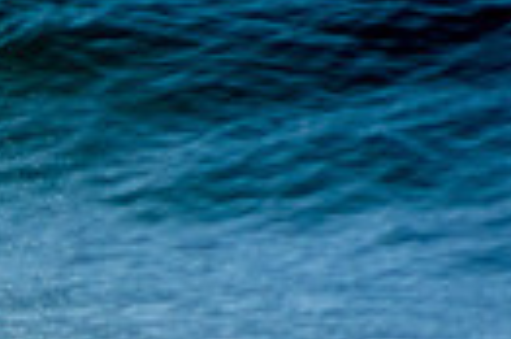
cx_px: -511
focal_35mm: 2666
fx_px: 37795
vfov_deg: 0.5
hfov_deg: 0.8
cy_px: 563
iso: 250
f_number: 5.6
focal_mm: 400
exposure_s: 1/2000
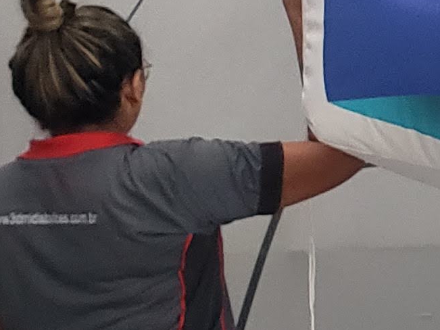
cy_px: 117
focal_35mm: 161
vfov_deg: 9.2
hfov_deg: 9.7
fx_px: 2046
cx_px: 1284
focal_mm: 4.3
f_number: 2.4
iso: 250
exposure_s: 1/60
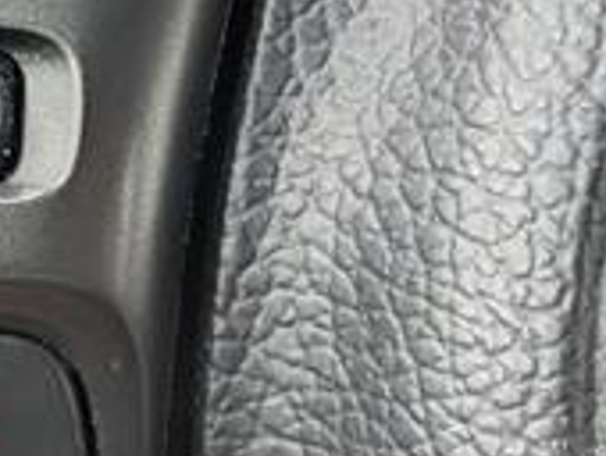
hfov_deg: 10.4
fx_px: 3226
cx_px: -271
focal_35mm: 184
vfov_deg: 8.1
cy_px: 392
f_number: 1.68
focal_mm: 6.9
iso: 353
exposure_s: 1/909
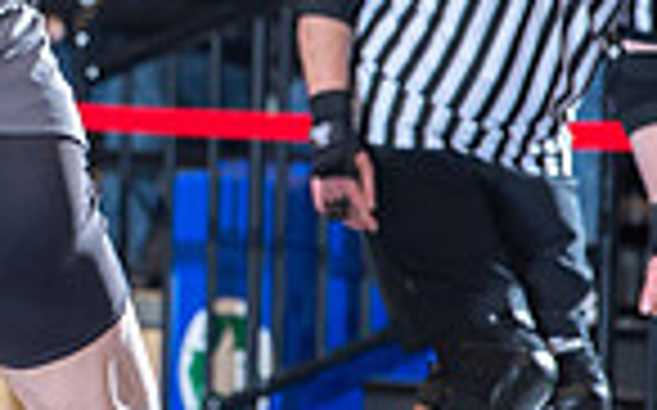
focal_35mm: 650
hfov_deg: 3.2
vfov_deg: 2.0
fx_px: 11630
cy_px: 151
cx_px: -464
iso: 640
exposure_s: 1/160
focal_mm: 160
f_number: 5.6
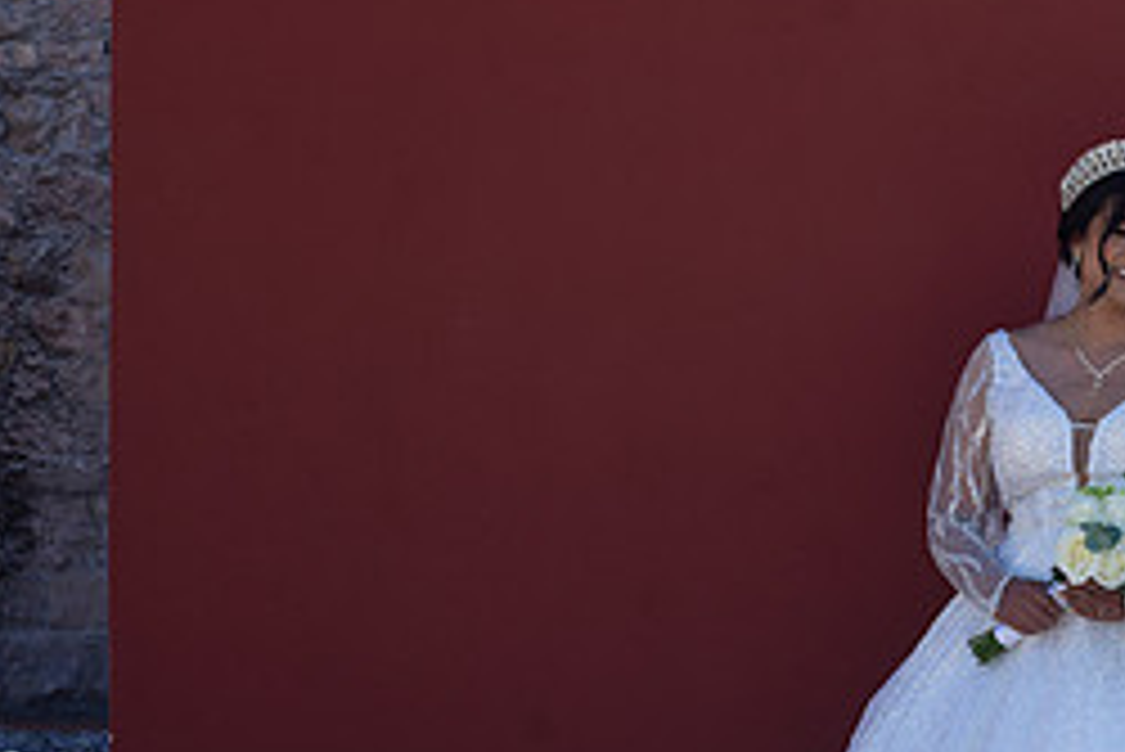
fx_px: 3627
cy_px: 480
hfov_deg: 17.0
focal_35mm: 116
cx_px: 1246
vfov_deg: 11.8
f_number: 6.3
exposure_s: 1/250
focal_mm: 50
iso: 100
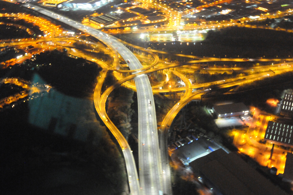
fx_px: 293
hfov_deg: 53.2
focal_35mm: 36
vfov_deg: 36.8
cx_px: 146
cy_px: 98
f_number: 2.8
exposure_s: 1/10
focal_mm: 24
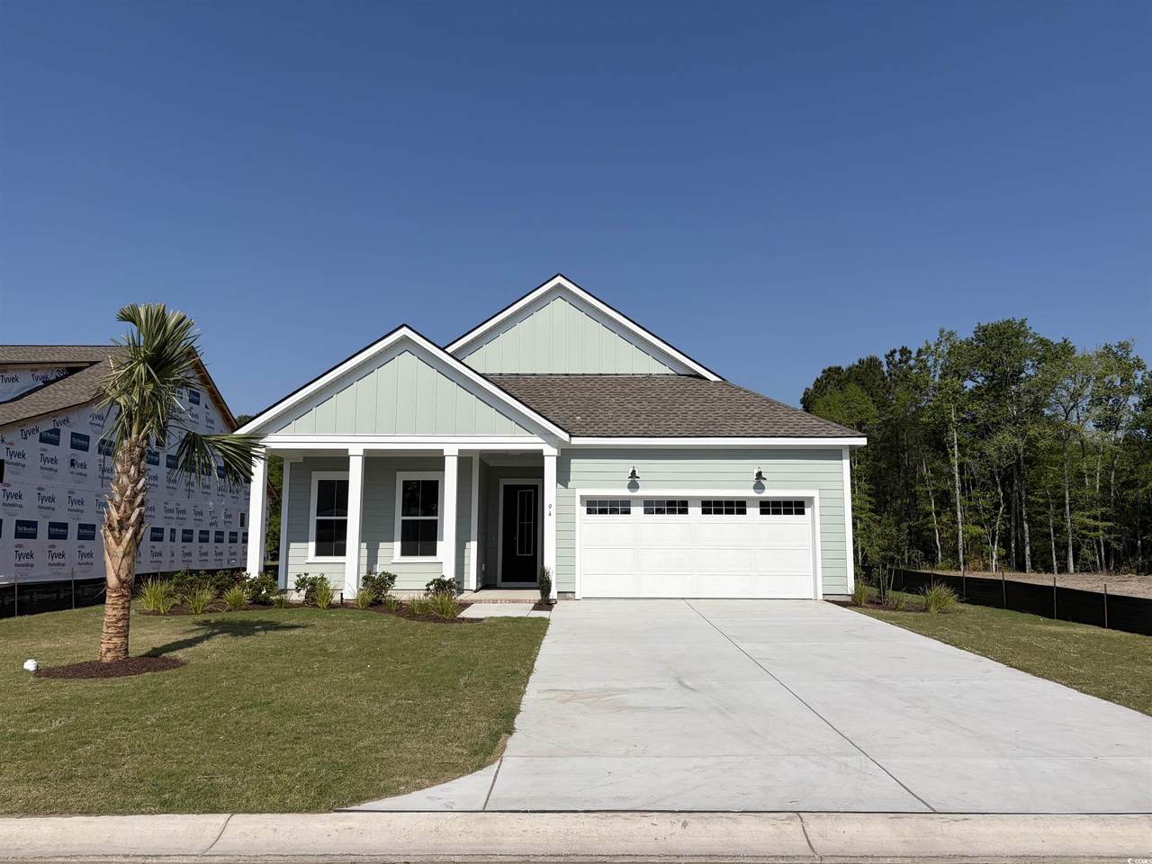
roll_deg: +0.2
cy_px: 432
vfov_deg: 53.1
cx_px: 576
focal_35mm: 26
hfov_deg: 67.3
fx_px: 865
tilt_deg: +8.1
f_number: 1.6
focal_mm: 5.96
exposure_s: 1/8850
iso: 50
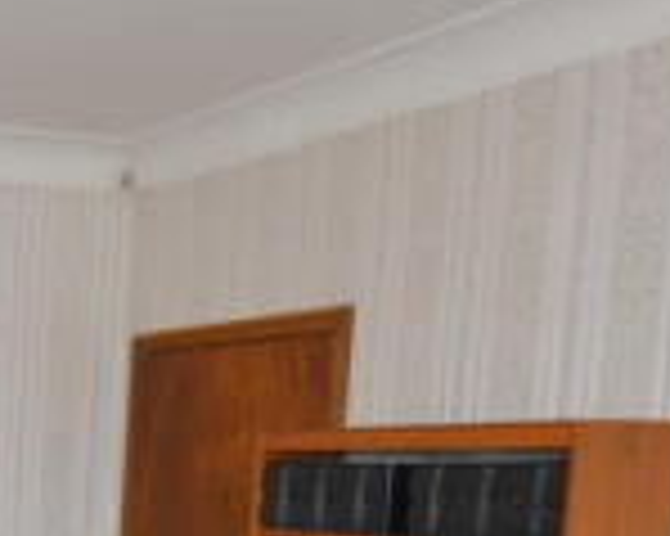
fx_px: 1229
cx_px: -310
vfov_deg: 22.1
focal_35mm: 62
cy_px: 694
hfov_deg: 24.4
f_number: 3.5
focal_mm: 10
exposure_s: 1/60
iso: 450
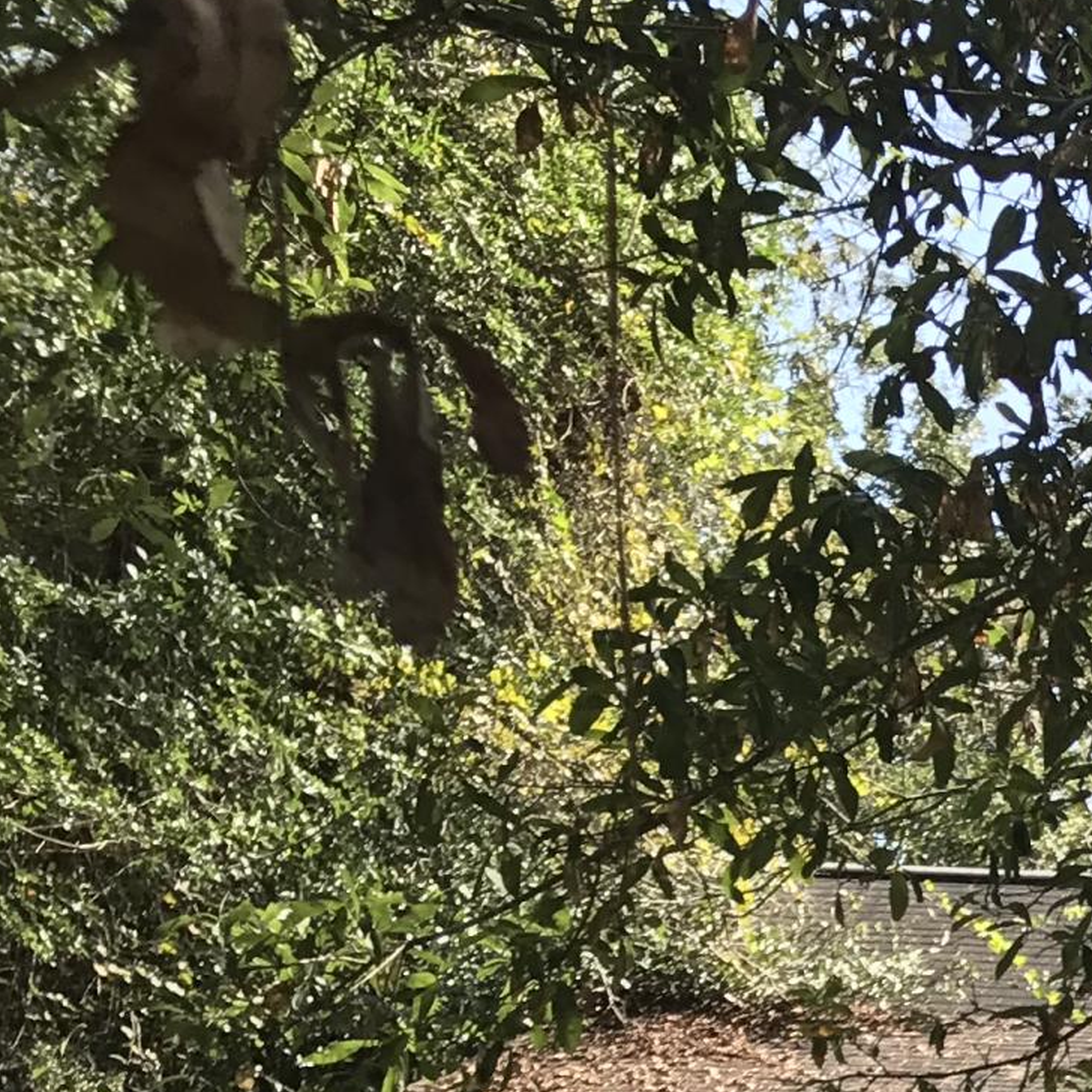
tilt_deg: +0.4
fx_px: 3640
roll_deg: -1.2
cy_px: 1594
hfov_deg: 14.7
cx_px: 2020
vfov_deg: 15.8
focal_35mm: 102
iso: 20
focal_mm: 3.99
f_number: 1.8
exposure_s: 1/560
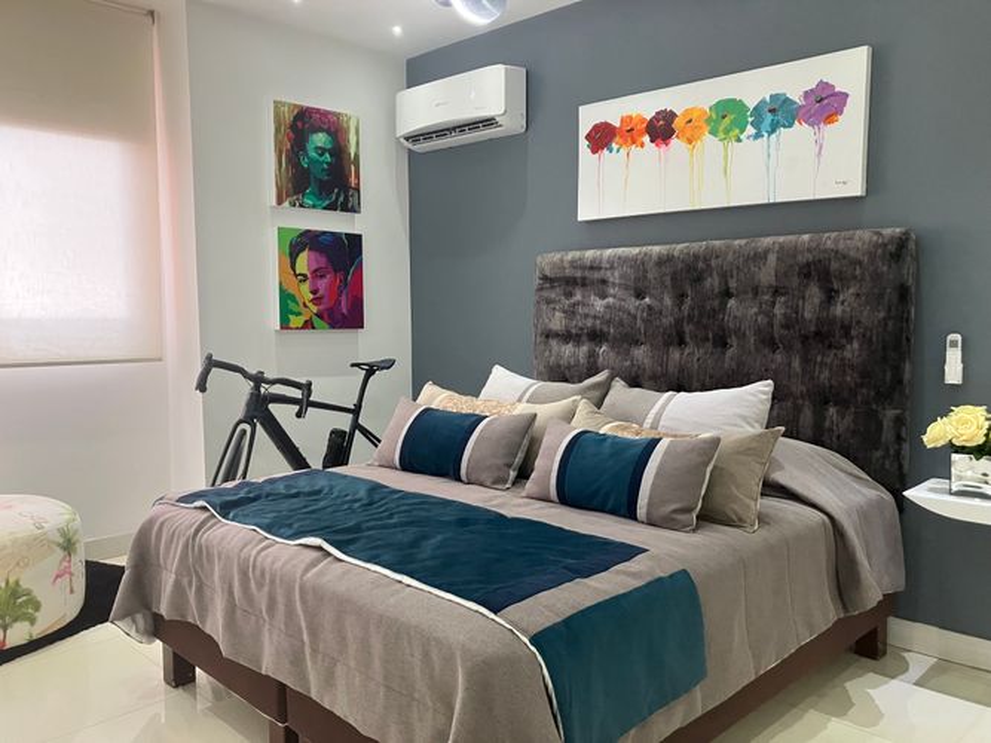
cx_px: 496
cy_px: 372
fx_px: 801
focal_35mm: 28
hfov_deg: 63.5
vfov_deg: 49.7
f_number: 1.8
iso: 320
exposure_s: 1/60
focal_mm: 3.99
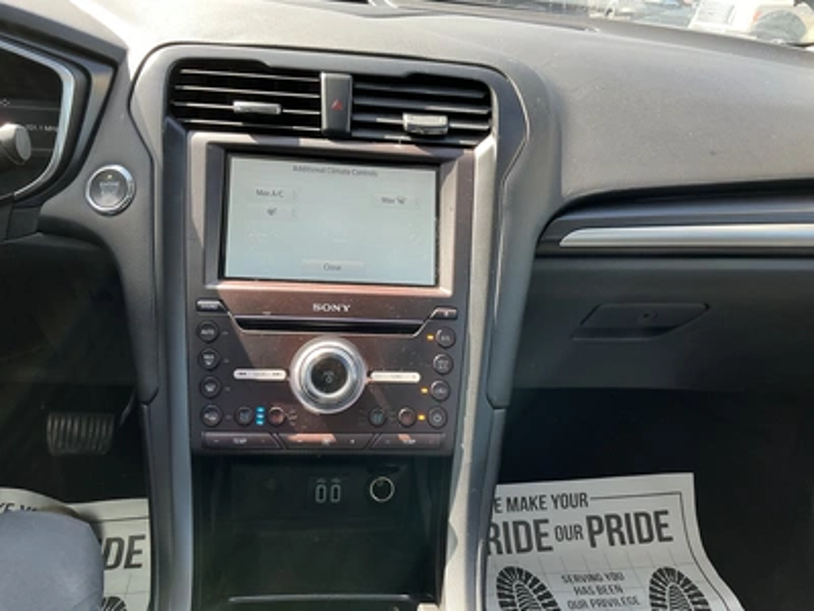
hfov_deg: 63.4
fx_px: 658
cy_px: 306
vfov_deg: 49.7
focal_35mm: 28
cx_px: 407
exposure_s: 1/122
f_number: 1.8
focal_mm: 3
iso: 32
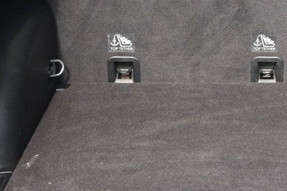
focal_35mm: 142
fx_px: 1133
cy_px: -4
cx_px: 272
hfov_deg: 14.3
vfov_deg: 9.6
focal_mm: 43
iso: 800
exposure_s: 1/125
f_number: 6
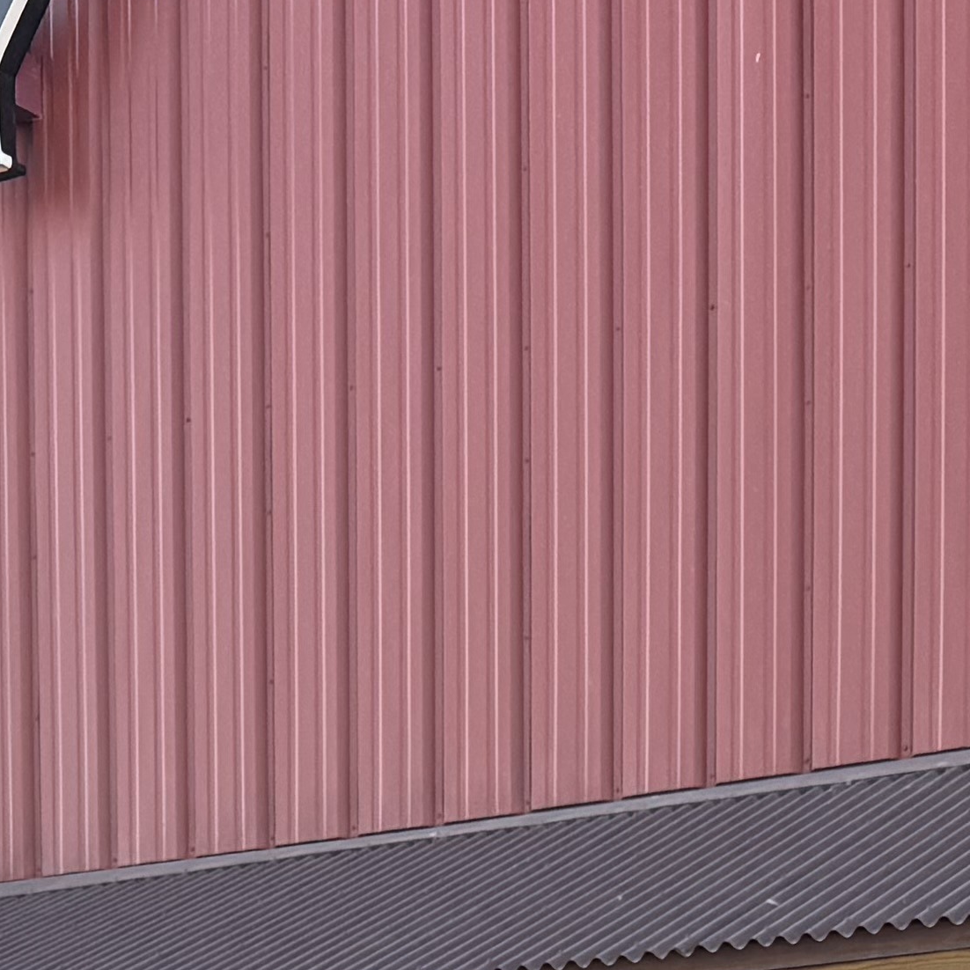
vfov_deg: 14.2
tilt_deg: -3.3
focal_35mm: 110
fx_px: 3487
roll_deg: -0.3
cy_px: 1666
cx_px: 329
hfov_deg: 15.8
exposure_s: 1/645
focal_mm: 6.76
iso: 80
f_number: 1.78
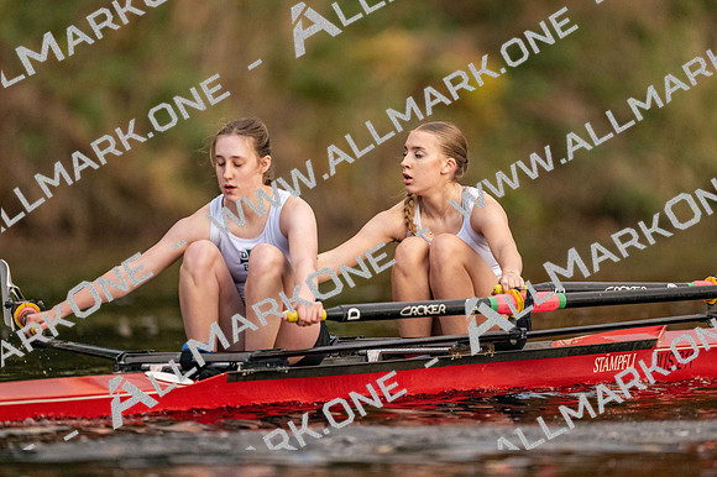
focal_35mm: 600
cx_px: 358
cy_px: 238
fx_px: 11945
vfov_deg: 2.3
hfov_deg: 3.4
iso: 5600
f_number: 4
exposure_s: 1/2500
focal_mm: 600
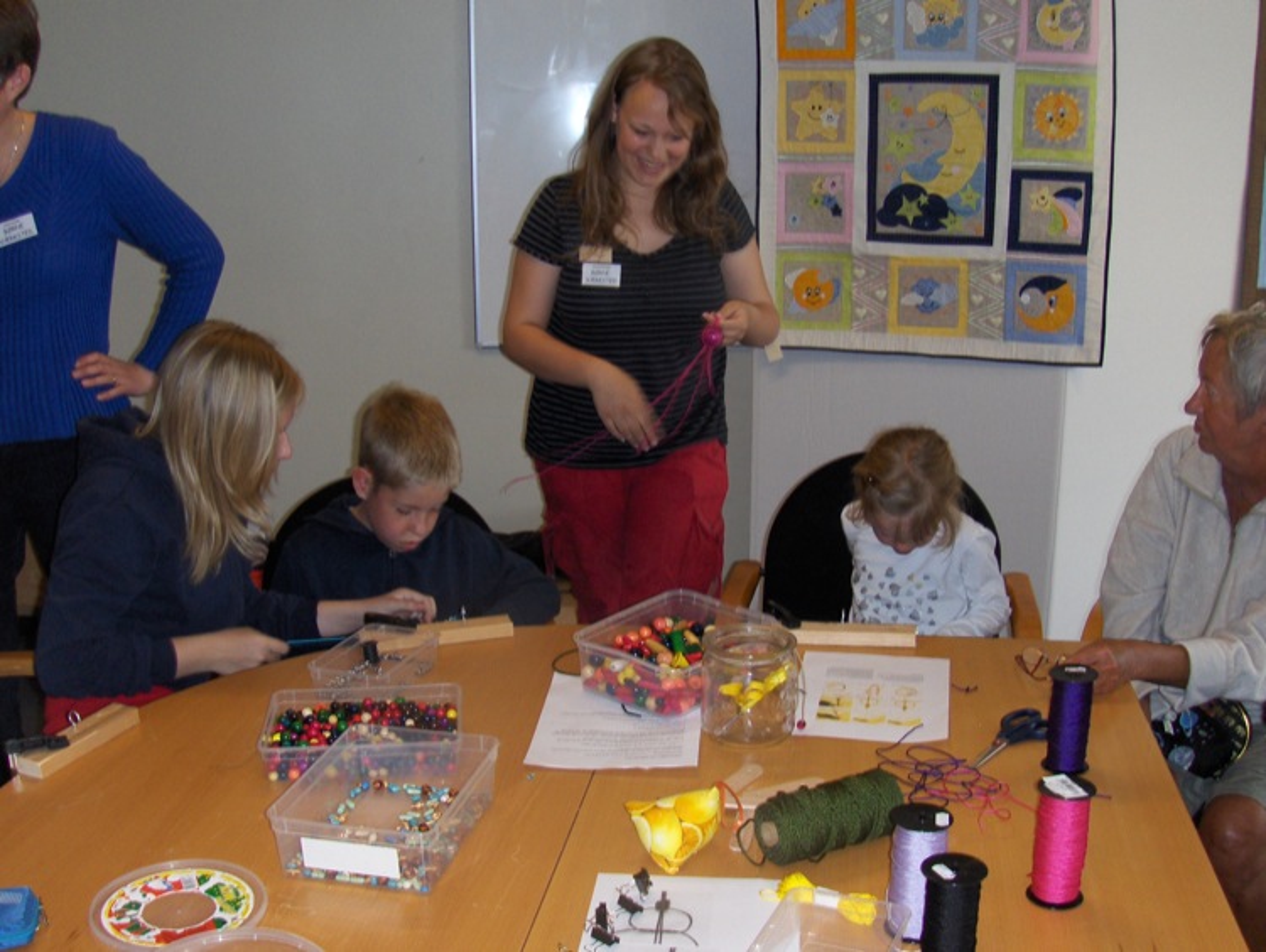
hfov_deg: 45.7
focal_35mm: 41
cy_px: 476
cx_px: 633
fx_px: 1501
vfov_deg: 35.2
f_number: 3.5
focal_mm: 6.5
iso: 100
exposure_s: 1/60
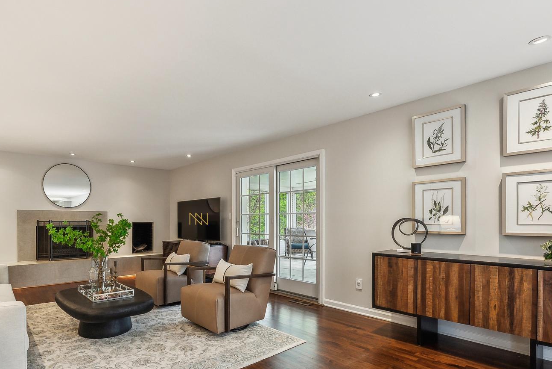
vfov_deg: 63.9
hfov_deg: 85.7
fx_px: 291
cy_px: 224
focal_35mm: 19
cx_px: 219
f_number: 7.1
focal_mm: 12
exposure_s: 1/25
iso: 640
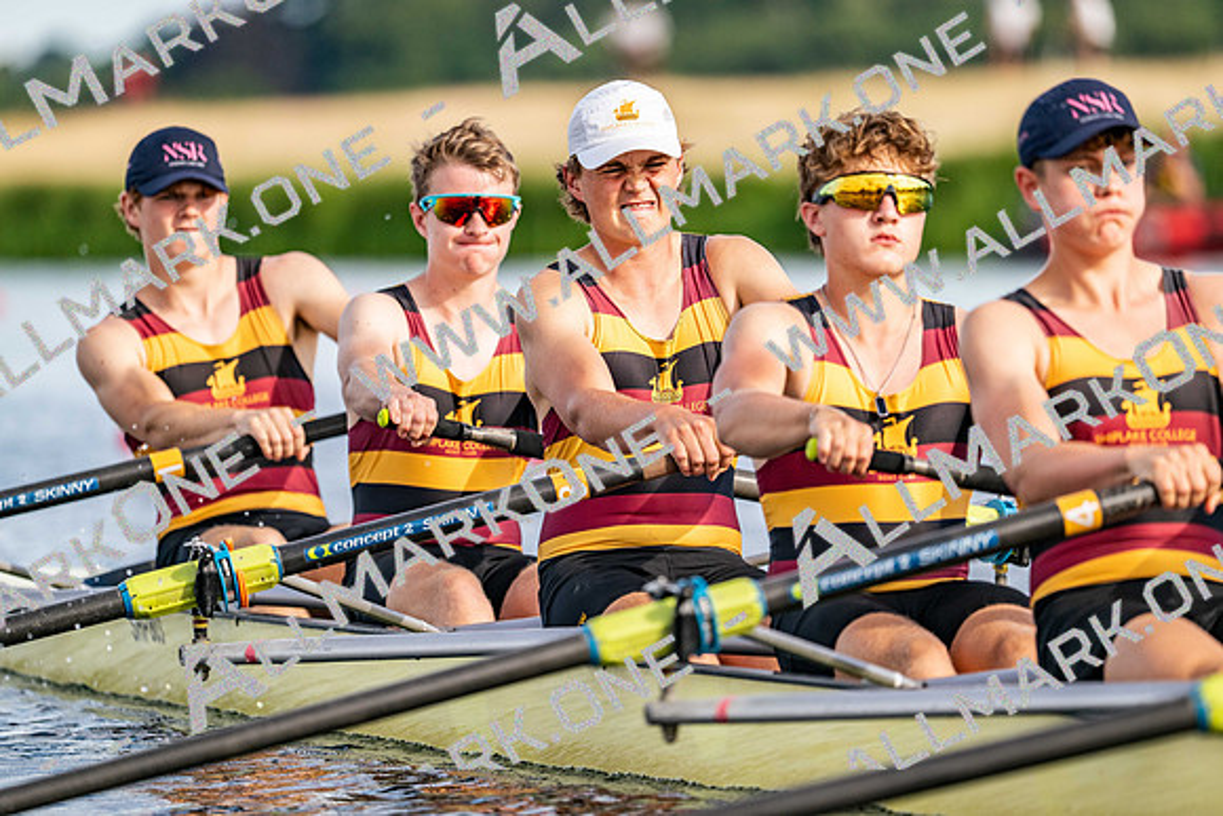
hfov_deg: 5.2
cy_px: 408
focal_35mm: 400
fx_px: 13591
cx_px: 612
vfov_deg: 3.4
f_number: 4.5
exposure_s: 1/2500
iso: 500
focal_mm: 400
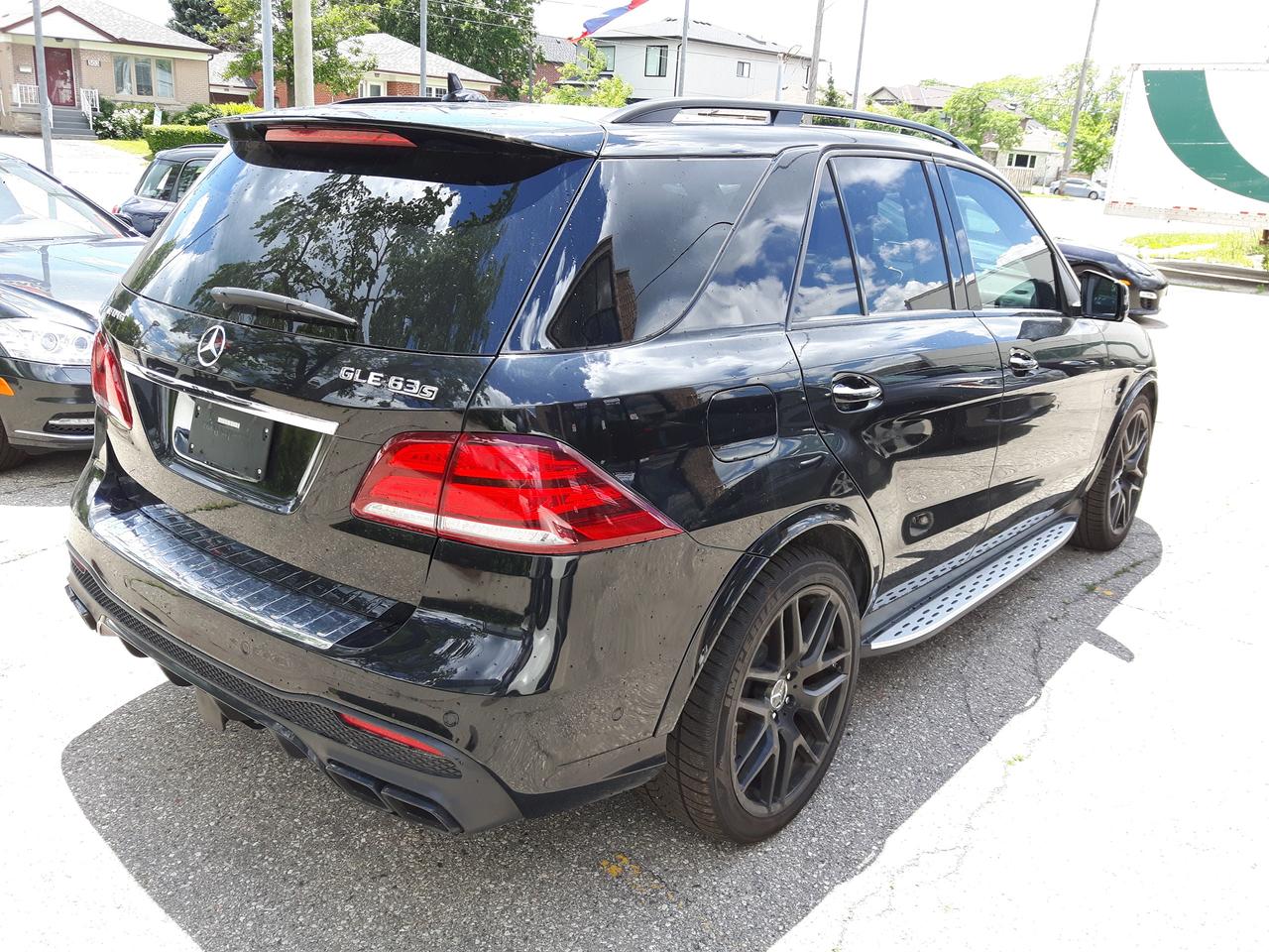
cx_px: 634
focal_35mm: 31
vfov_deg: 45.4
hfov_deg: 58.4
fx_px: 1136
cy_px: 476
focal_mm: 3.7
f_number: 1.9
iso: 40
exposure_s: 1/244
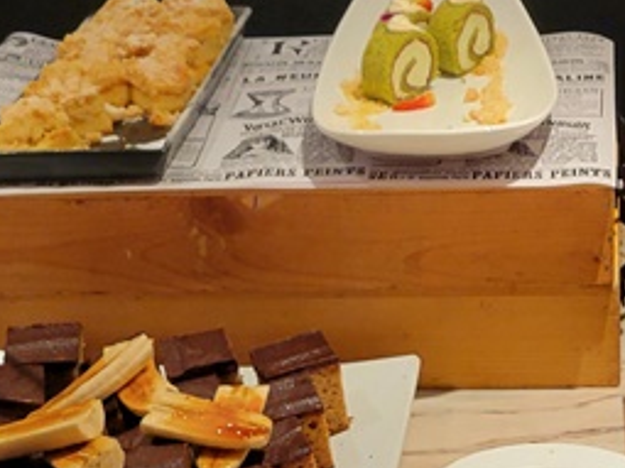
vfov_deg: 14.5
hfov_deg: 18.8
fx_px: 1841
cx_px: 608
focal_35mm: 102
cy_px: 230
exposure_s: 1/100
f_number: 1.8
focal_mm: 5.4
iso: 200
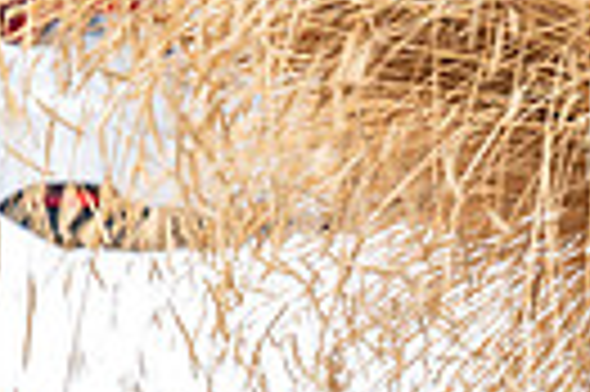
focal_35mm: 309
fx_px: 5058
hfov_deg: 6.6
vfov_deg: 4.4
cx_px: 919
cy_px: 140
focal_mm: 70
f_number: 2.8
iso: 500
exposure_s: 1/125
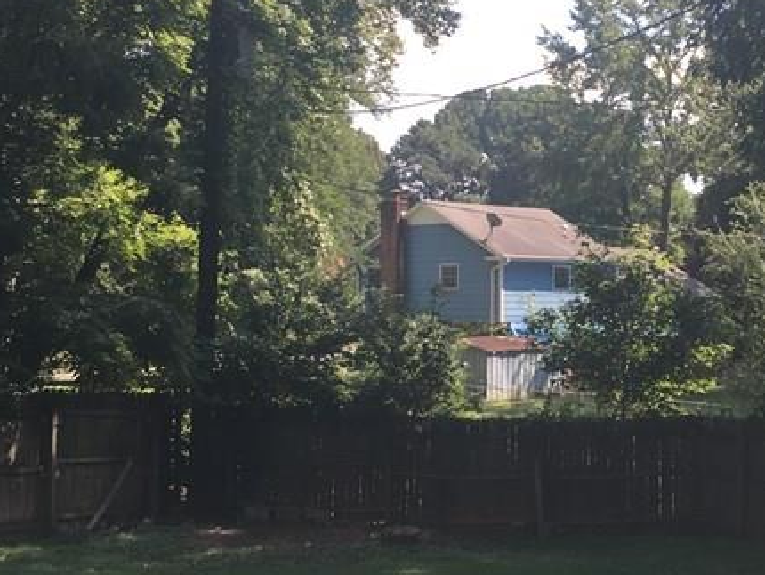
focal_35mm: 69
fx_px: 1526
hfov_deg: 27.5
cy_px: 265
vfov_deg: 21.3
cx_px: 621
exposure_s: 1/499
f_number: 2.2
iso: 25
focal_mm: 4.15
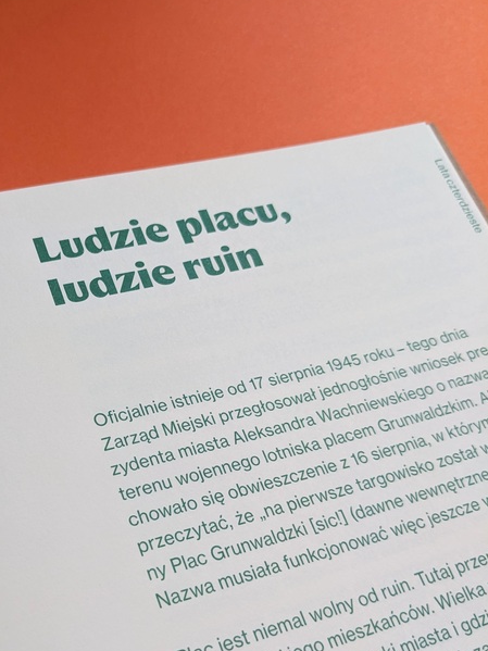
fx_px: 790
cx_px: 110
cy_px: 408
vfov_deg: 44.4
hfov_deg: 33.5
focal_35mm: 42
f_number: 1.73
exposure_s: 1/120
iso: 50
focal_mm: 4.38
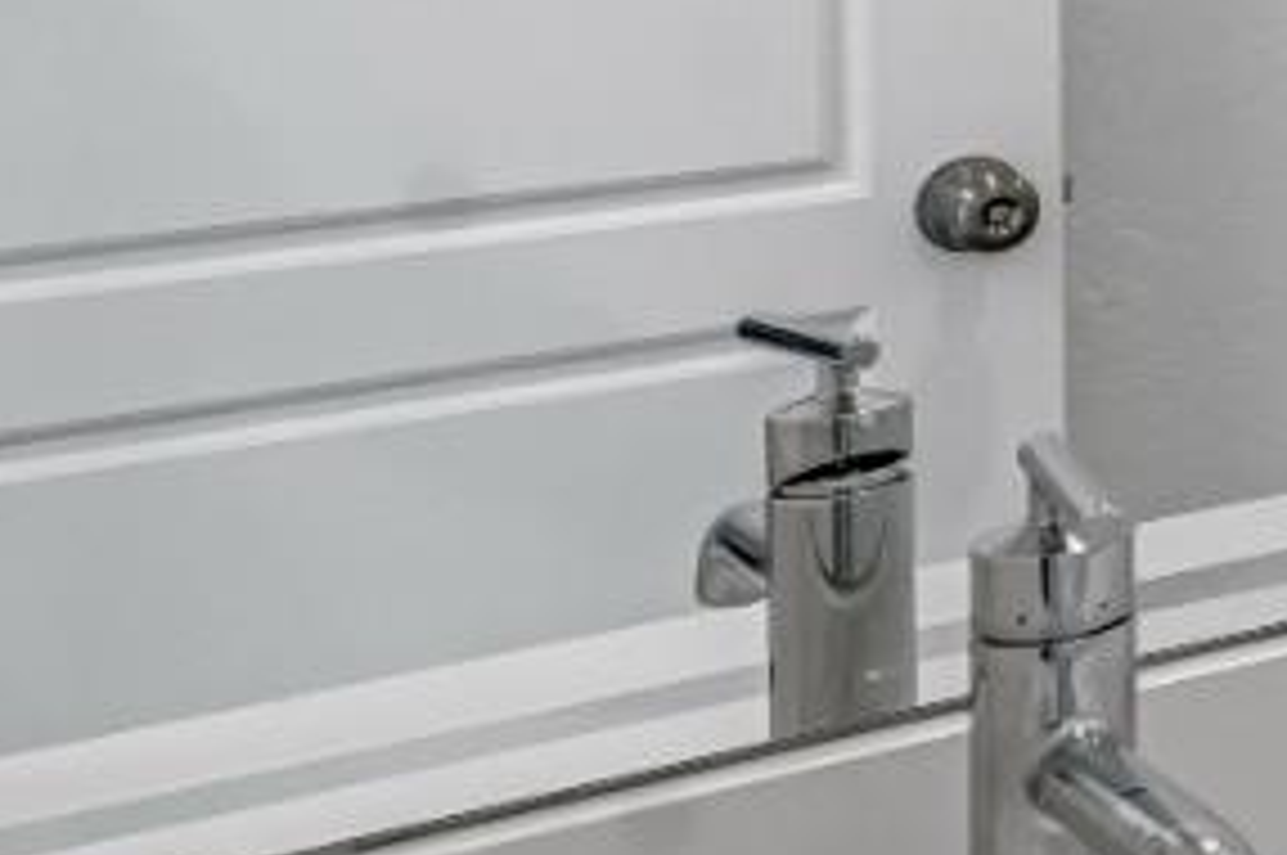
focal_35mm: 84
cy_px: -362
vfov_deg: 15.2
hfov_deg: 15.6
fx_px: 3000
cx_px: 2938
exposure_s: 1/13
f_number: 7.1
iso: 640
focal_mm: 16
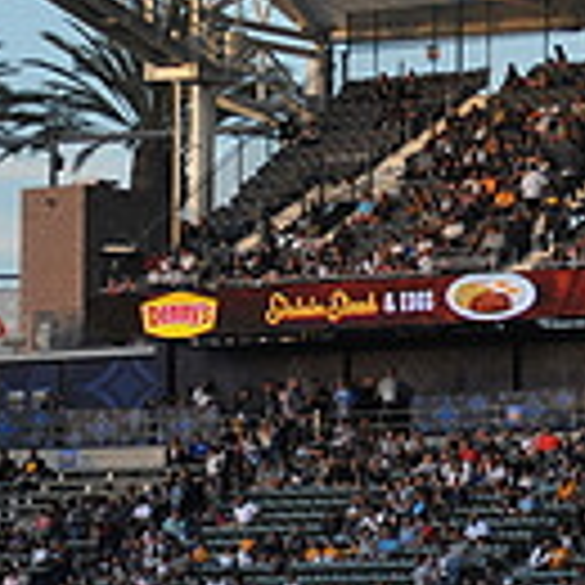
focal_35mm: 327
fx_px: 6252
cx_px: 621
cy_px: 135
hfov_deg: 5.3
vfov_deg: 5.4
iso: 1600
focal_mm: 86
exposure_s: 1/6400
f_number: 2.8
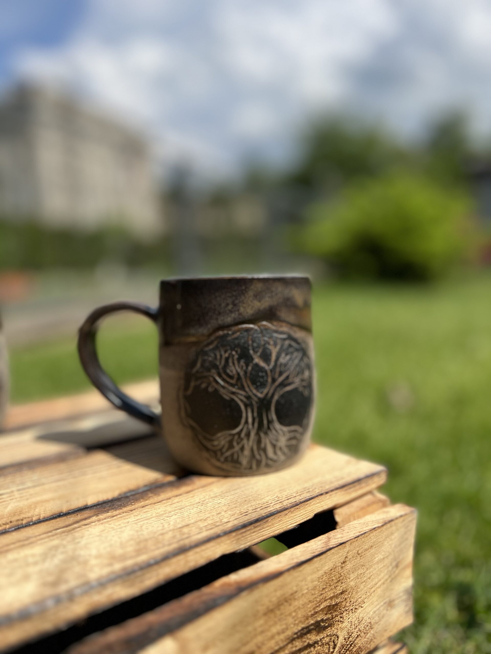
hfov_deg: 53.1
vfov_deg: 67.3
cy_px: 327
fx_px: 492
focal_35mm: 26
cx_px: 246
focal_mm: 5.7
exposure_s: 1/5587
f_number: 1.5
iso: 50
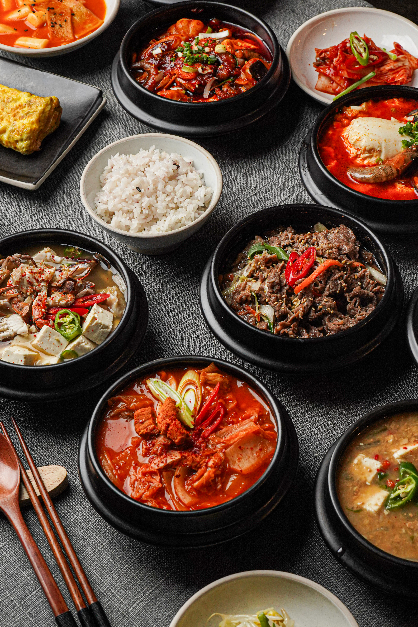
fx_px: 1498
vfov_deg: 23.6
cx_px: 237
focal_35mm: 86
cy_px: 271
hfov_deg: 15.9
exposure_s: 1/160
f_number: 11
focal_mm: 70
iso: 1250
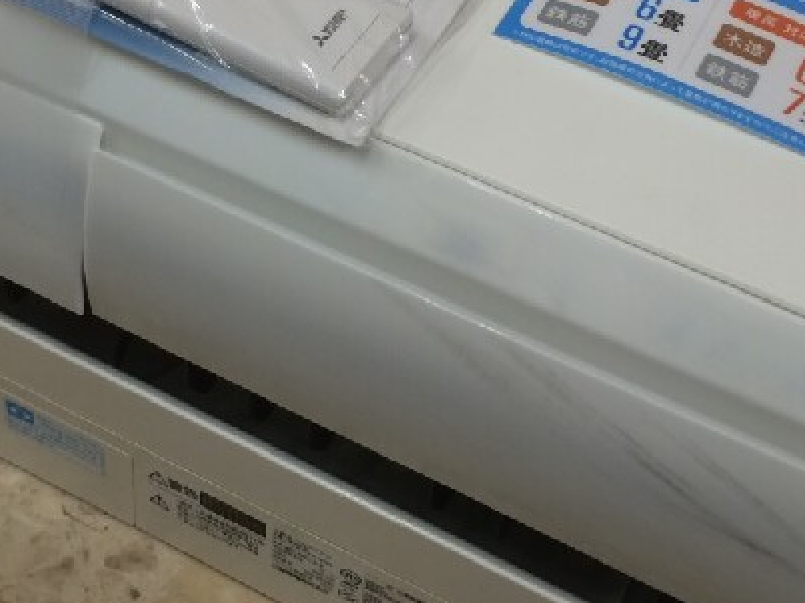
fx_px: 1511
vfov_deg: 22.5
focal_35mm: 65
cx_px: 262
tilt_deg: -52.4
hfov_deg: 29.6
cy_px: 235
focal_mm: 4.15
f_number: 2.2
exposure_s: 1/40
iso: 40
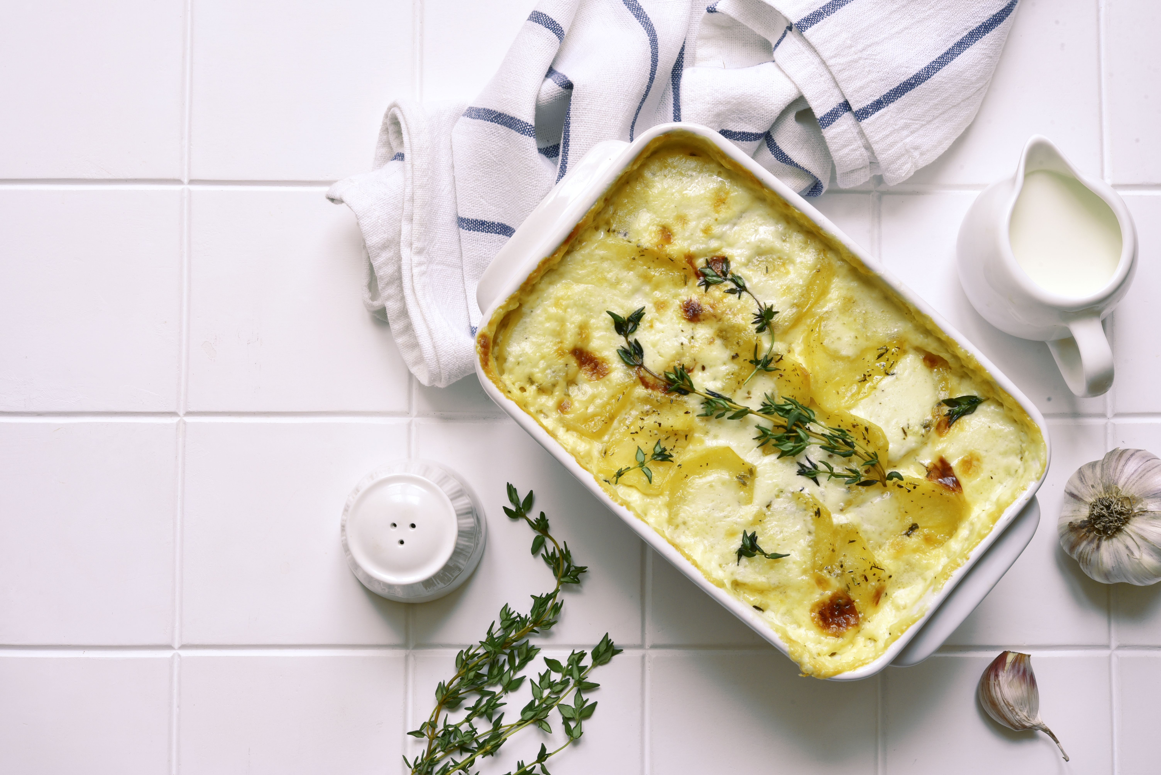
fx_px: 1936
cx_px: 580
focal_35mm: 60
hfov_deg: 33.4
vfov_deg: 22.6
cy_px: 388
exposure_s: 1/4
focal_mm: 60
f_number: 18
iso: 400
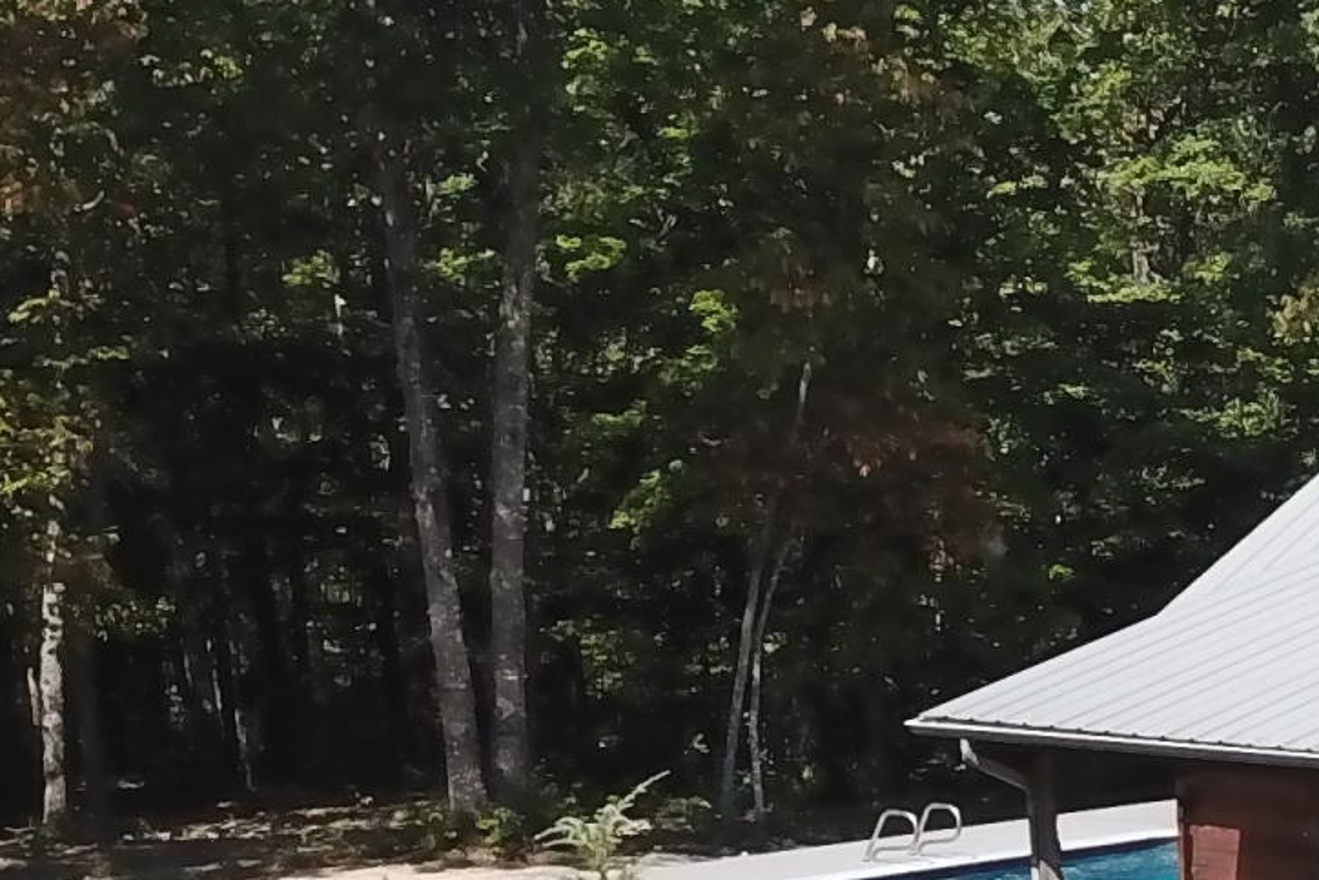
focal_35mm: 112
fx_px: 4104
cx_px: 2323
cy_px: 851
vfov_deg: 12.1
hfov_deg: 15.8
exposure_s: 1/2000
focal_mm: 4.73
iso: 200
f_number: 2.2
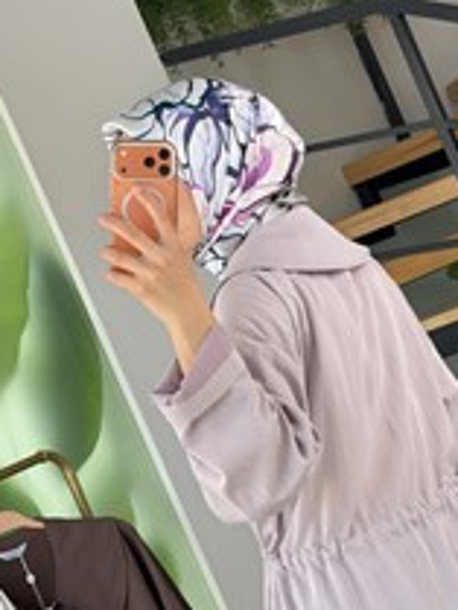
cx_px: 236
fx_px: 1674
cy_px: 331
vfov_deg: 20.6
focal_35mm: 95
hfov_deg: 15.6
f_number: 1.78
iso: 50
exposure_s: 1/221
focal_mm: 6.76
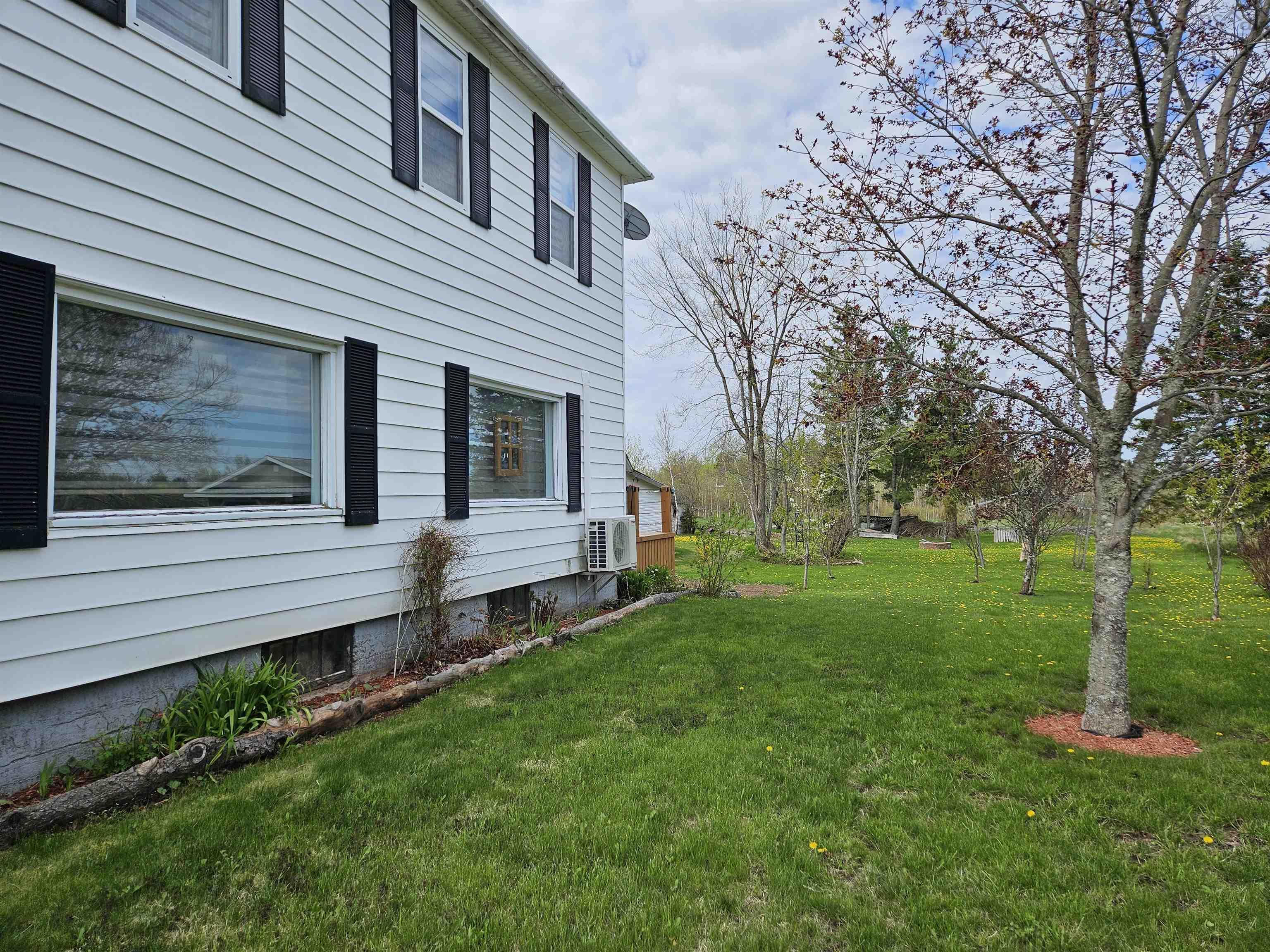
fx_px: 844
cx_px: 635
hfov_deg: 73.9
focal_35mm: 23
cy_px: 476
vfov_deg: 58.9
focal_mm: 5.4
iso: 25
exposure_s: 1/2000
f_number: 1.8
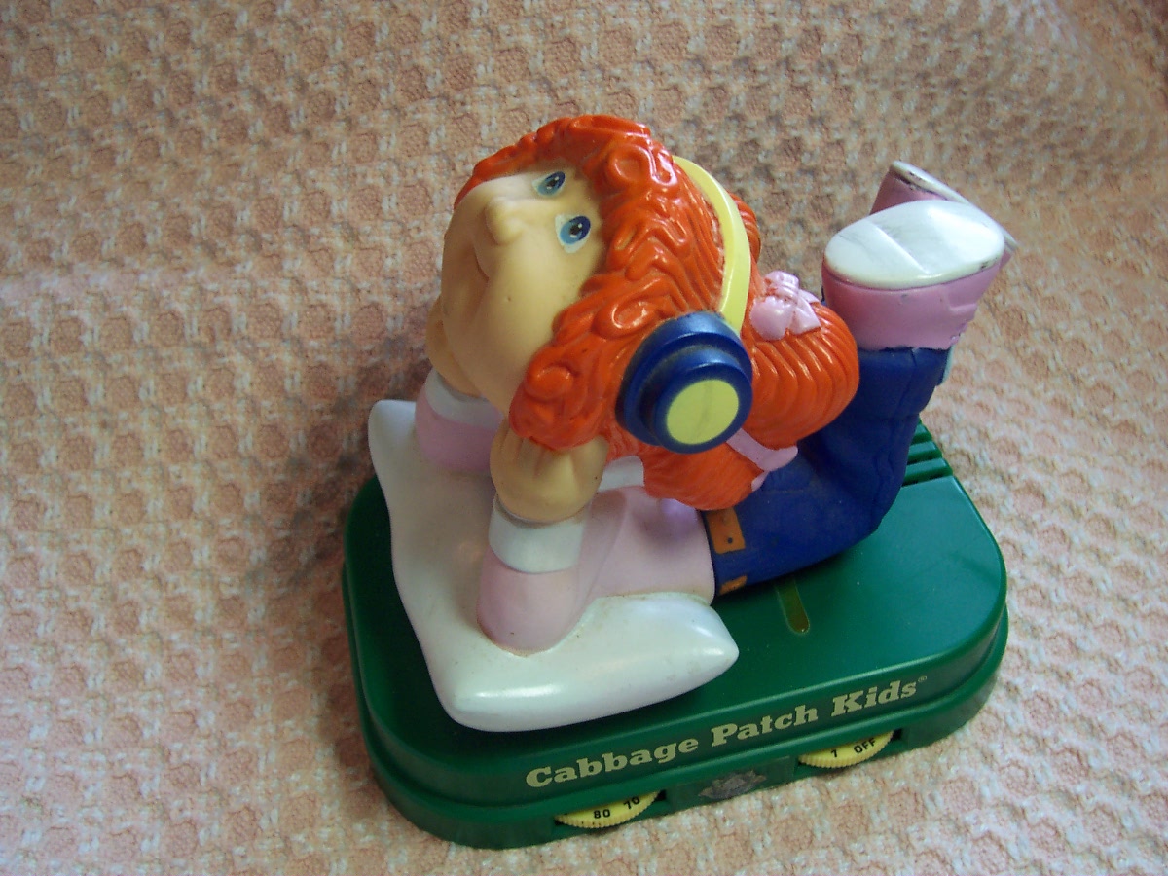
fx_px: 1248
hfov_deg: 50.1
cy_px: 438
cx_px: 584
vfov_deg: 38.7
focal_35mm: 37
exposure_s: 1/60
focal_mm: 5.6
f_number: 2.8
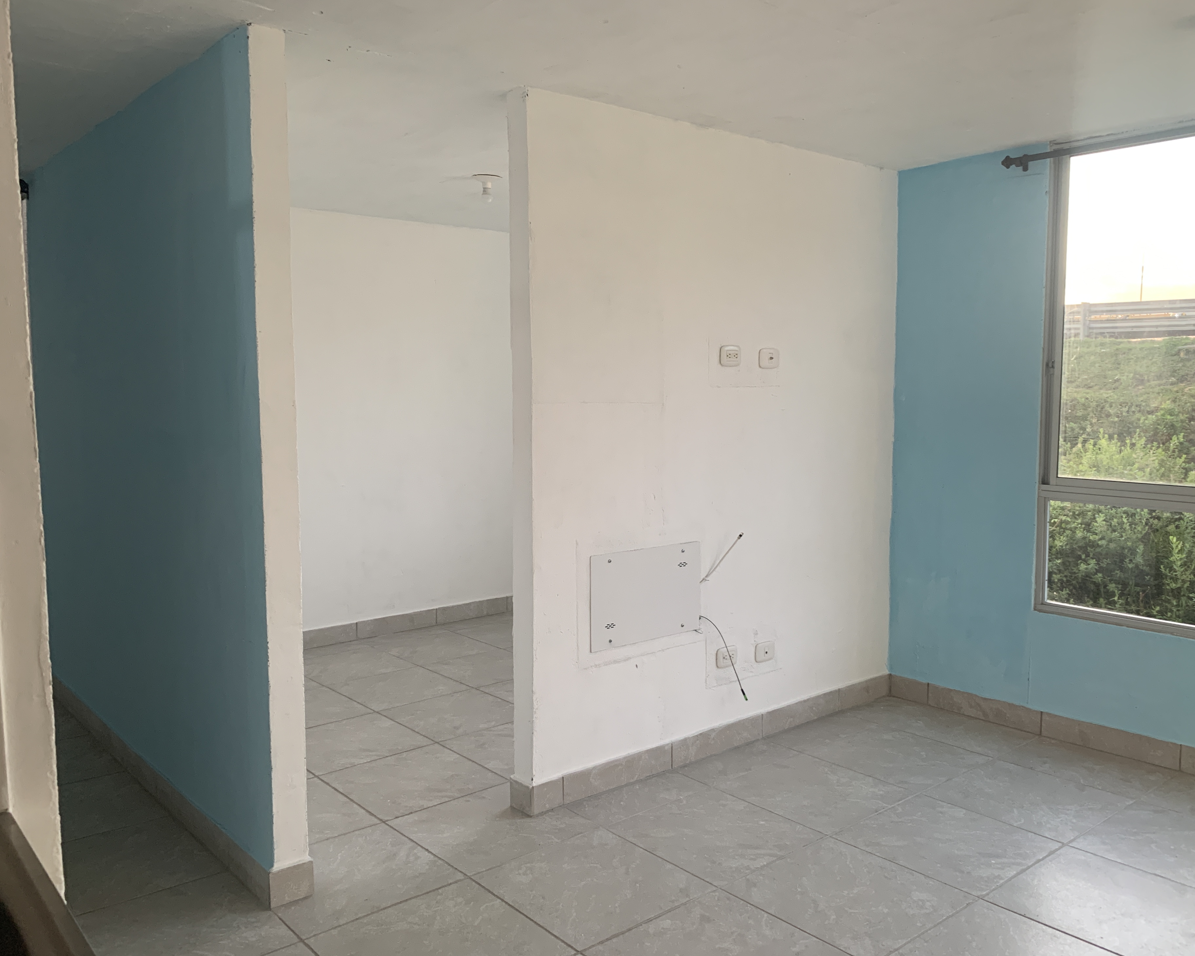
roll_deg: -0.9
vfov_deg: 51.5
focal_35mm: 28
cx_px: 607
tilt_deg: -5.6
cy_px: 487
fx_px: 990
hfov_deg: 62.2
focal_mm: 4.25
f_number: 1.8
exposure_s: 1/77
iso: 100
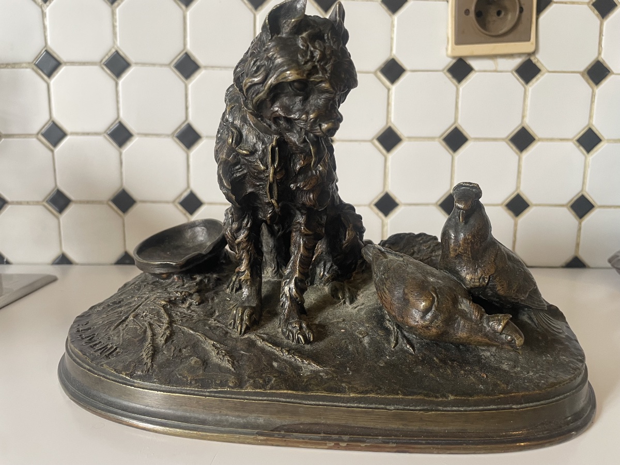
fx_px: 466
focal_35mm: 26
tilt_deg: -8.8
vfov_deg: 53.1
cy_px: 232
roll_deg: -0.8
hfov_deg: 67.3
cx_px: 310
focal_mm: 4.2
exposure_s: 1/50
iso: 100
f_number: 1.6
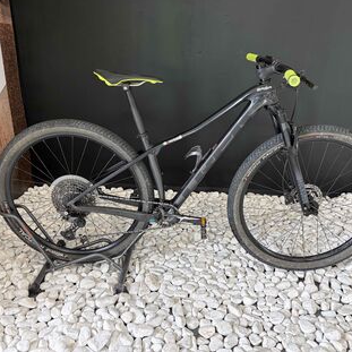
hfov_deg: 52.5
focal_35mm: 31
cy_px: 175
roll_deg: +1.0
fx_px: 357
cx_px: 175
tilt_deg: -18.9
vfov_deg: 52.5
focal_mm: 5.96
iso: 100
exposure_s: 1/100
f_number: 1.6
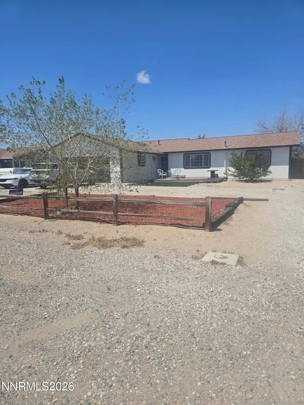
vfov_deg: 73.9
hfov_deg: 58.9
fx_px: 269
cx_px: 152
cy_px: 202
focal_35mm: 23
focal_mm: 6.3
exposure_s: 1/1242
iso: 12
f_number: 1.7
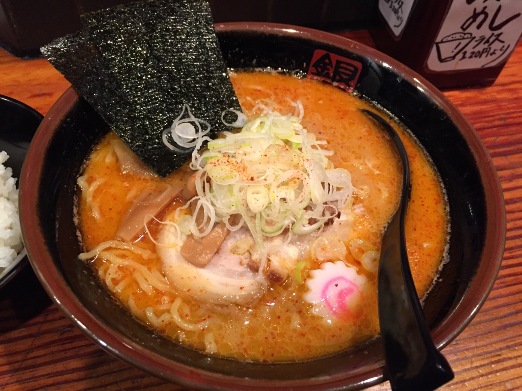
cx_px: 261
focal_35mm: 29
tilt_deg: -52.1
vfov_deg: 48.2
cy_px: 196
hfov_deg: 61.7
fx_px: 437
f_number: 2.2
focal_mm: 4.15
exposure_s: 1/30
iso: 200
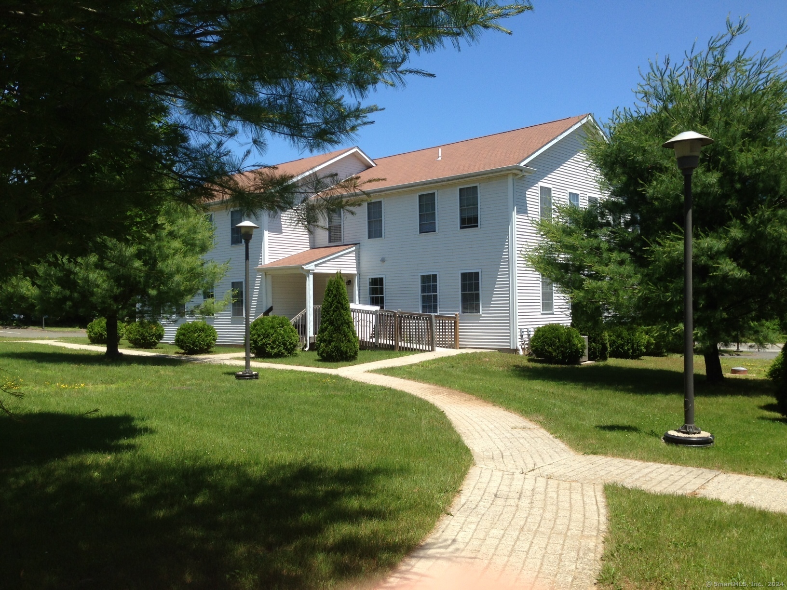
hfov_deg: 55.4
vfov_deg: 42.9
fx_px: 750
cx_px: 394
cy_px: 295
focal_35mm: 33
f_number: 2.4
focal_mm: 4.13
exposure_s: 1/1261
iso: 50
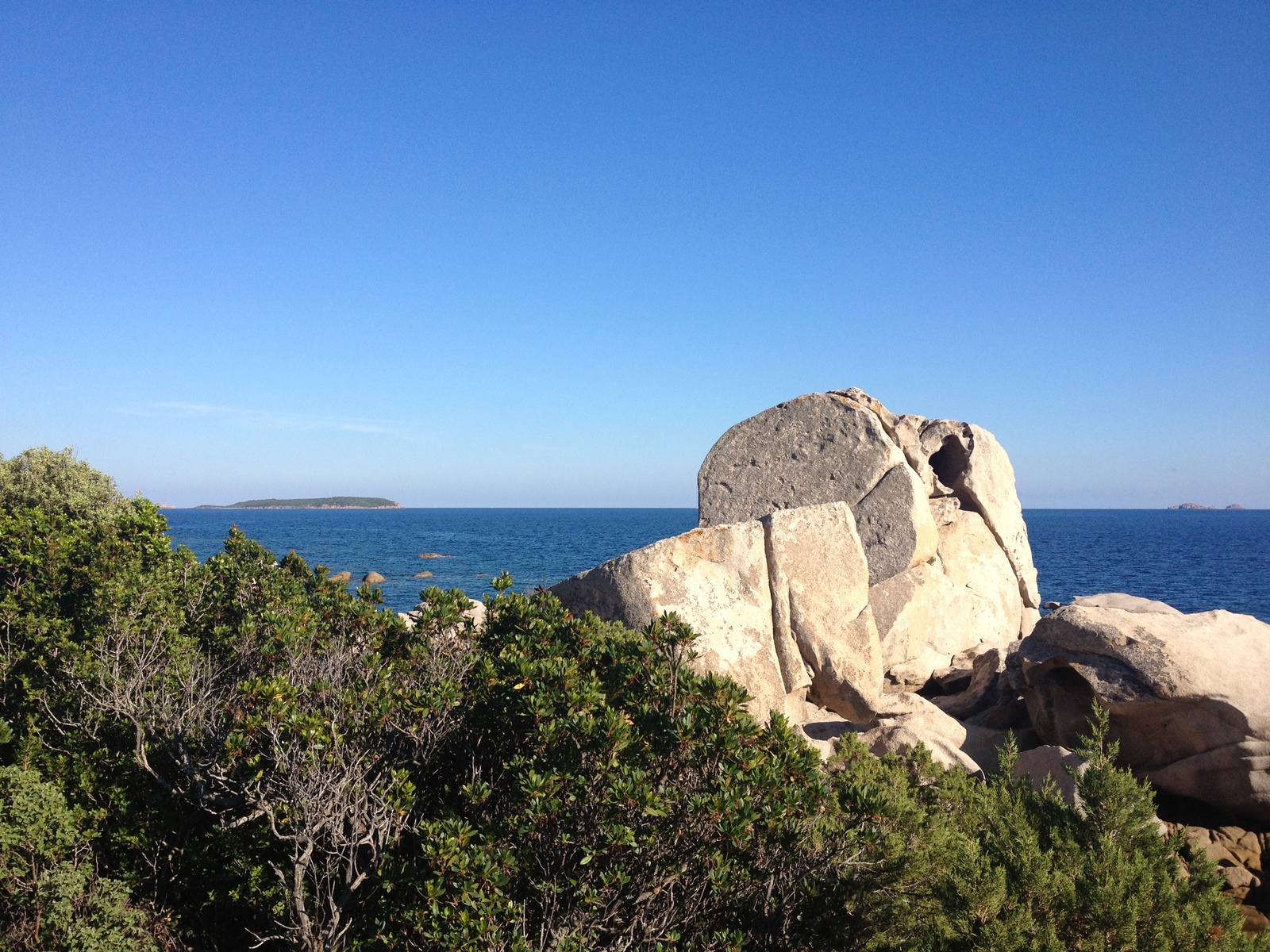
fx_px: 1284
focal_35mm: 35
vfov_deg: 40.7
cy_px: 476
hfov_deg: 52.6
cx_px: 635
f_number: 2.4
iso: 64
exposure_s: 1/1727
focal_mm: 4.28
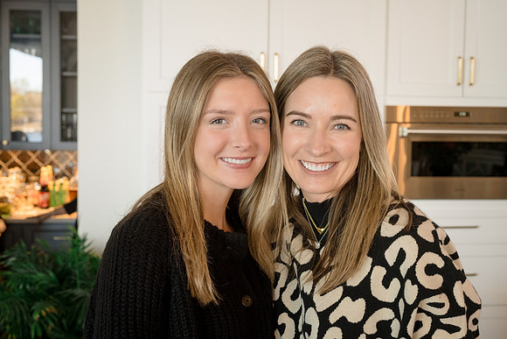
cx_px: 254
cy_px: 170
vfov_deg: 27.0
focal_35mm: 50
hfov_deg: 39.6
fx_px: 704
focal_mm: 50
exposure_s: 1/80
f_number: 6.3
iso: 1800
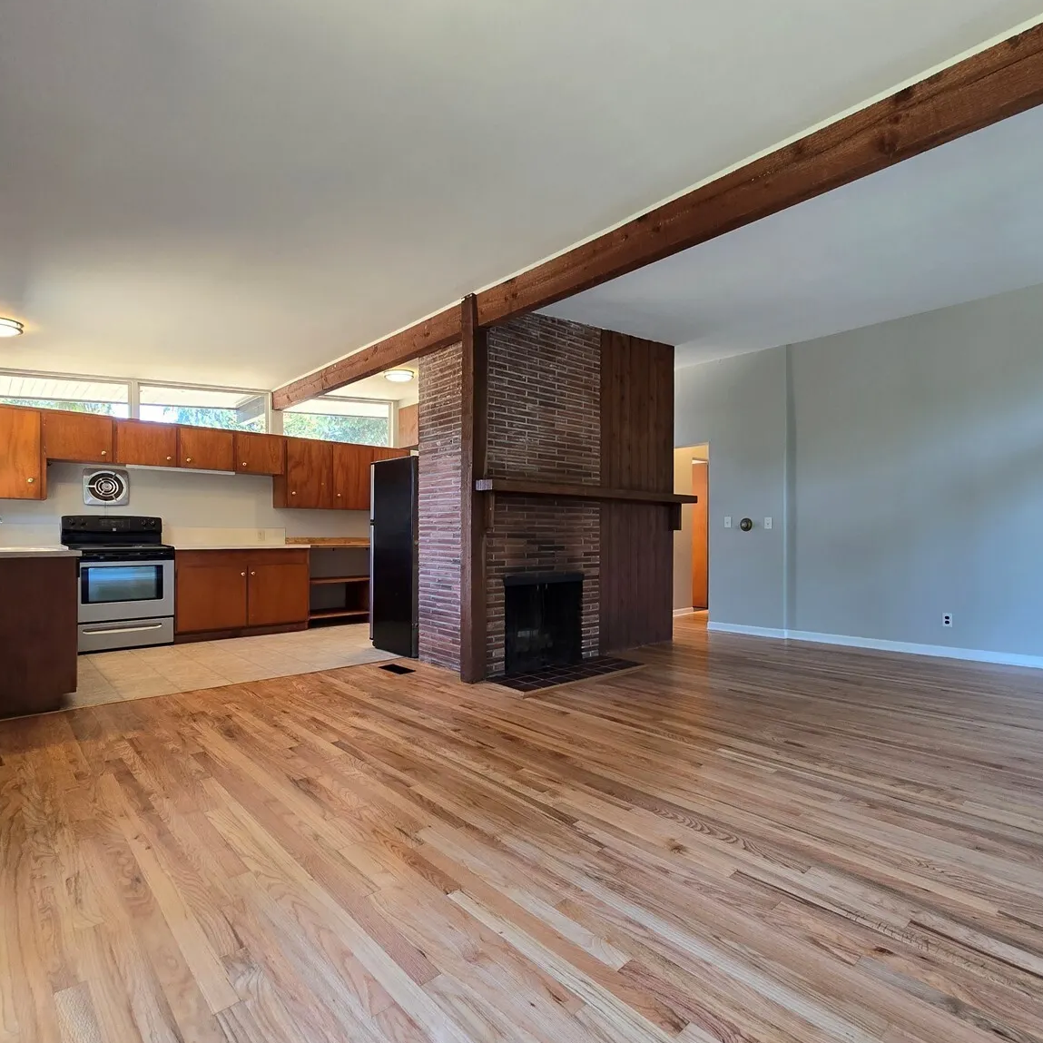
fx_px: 545
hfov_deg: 87.3
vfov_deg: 87.4
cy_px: 540
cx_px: 559
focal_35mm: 16
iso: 100
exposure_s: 1/60
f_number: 2.2
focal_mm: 2.2
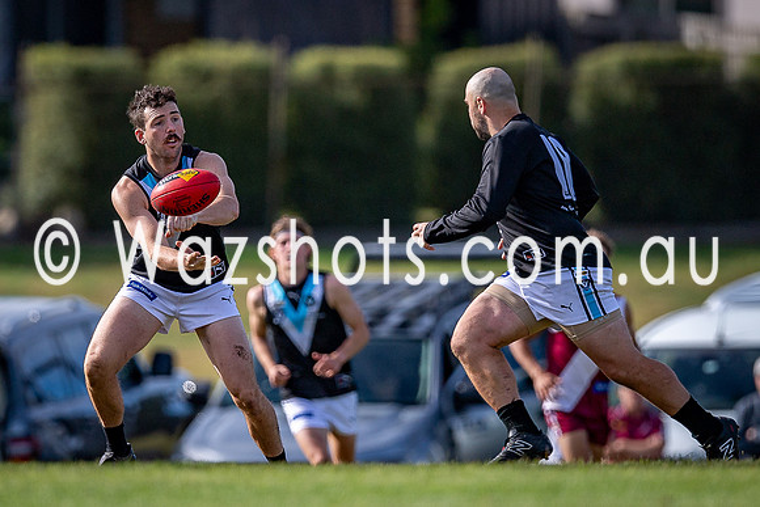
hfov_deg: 1.8
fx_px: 23932
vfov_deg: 1.2
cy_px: 254
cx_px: 305
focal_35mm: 1133
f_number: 4
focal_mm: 500
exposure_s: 1/1600
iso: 200
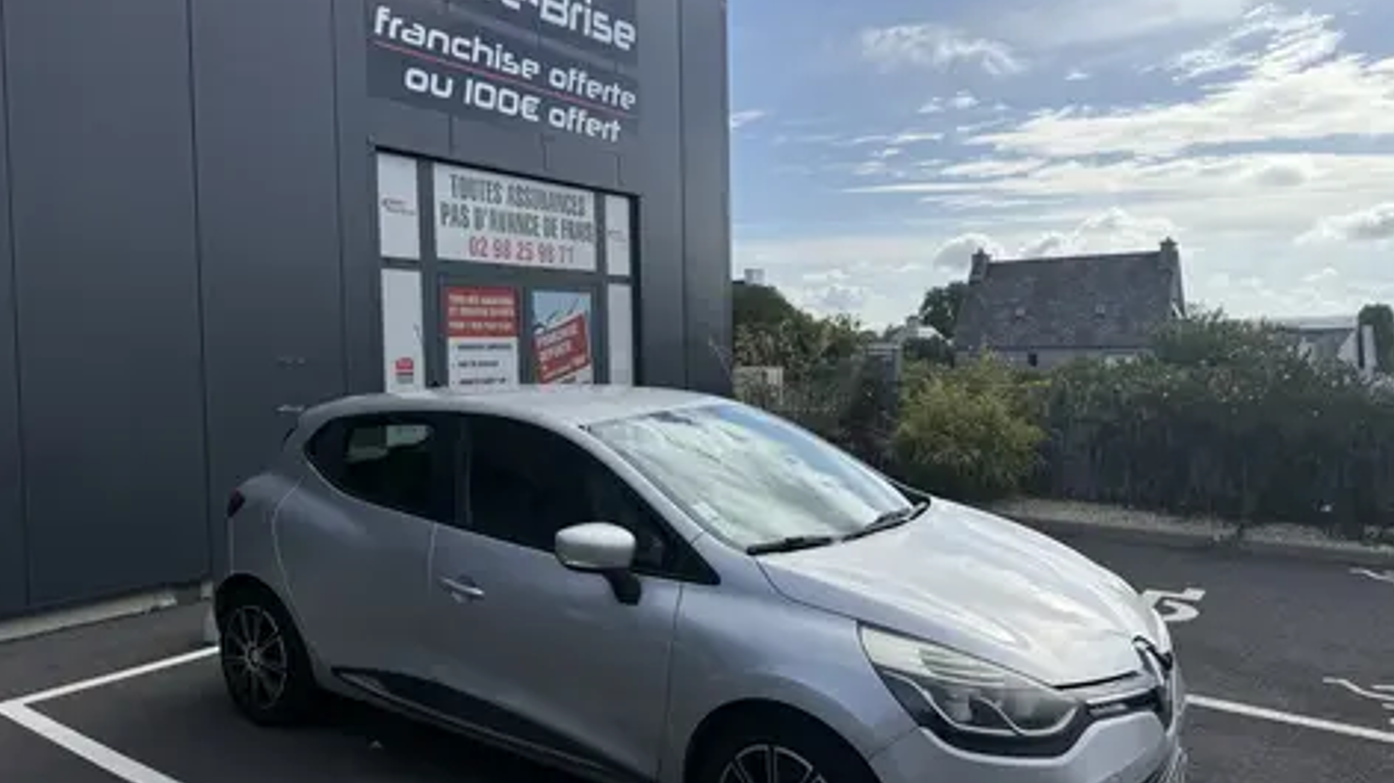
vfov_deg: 42.8
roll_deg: +0.7
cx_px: 707
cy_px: 389
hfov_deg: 69.9
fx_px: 998
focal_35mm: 27
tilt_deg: -2.7
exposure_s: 1/8130
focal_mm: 6.76
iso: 100
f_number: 1.78
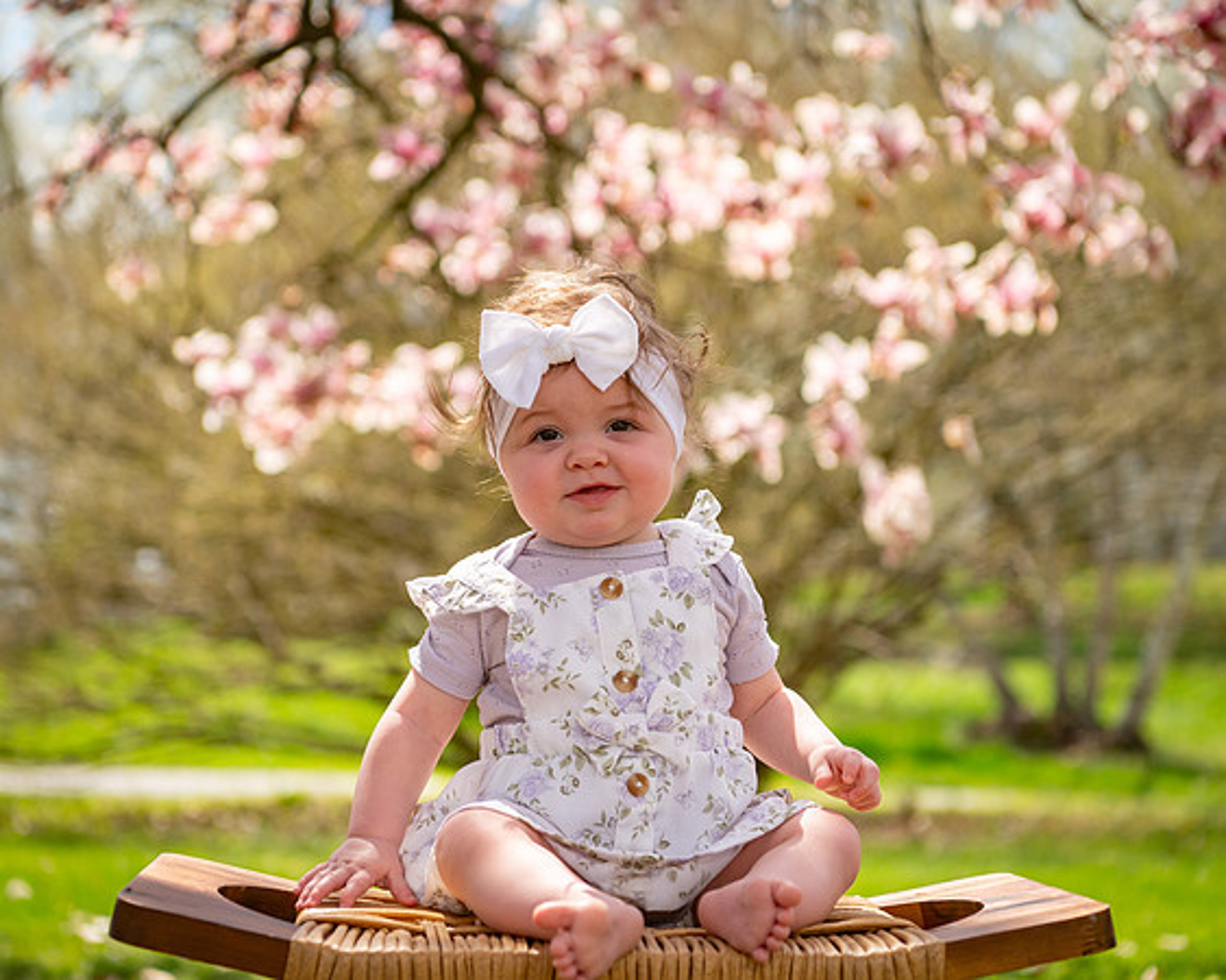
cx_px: 607
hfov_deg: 22.7
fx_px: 3060
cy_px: 456
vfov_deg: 18.2
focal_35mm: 84
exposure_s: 1/4000
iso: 400
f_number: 3.5
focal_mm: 70
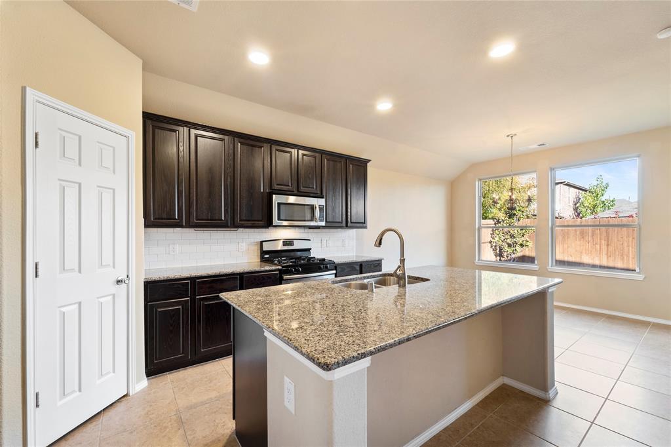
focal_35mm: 14
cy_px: 224
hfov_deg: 104.3
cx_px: 336
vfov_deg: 81.2
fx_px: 261
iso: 160
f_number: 11
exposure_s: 2
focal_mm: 14
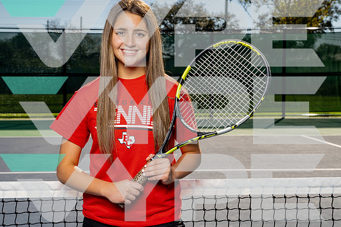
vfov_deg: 21.2
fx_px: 606
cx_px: 159
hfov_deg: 31.4
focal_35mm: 64
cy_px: 111
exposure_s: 1/250
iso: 100
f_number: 8
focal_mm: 56
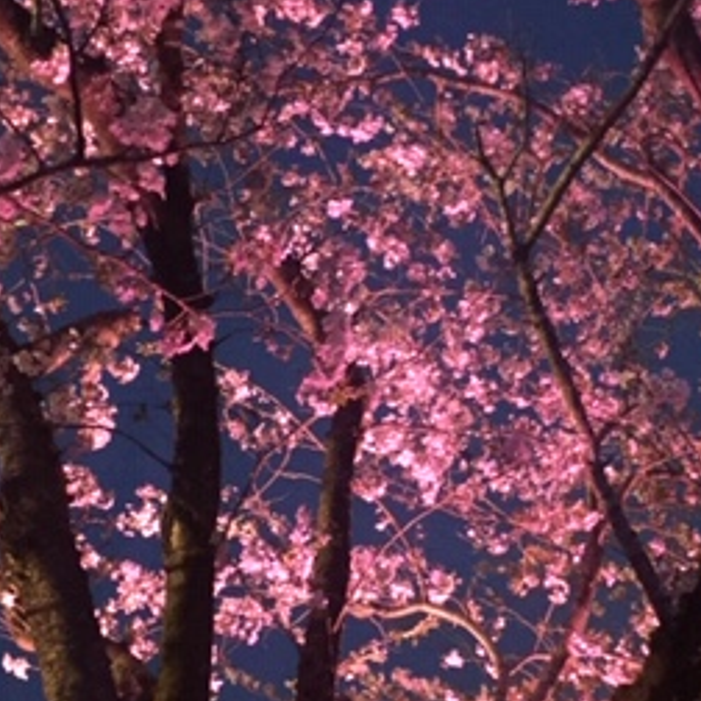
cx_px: 342
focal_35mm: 65
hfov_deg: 26.5
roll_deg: +3.5
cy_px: 445
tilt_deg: +26.9
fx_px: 1489
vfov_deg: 26.4
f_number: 2.2
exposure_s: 1/15
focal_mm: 4.15
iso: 640
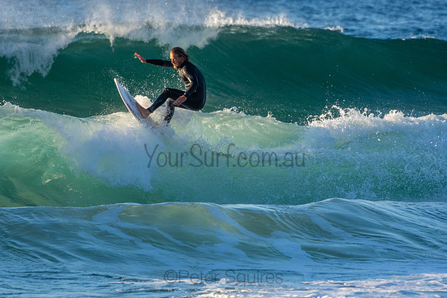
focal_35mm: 525
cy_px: 149
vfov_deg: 2.6
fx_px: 6520
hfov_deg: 3.9
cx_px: 224
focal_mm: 350
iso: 640
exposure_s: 1/1250
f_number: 5.6
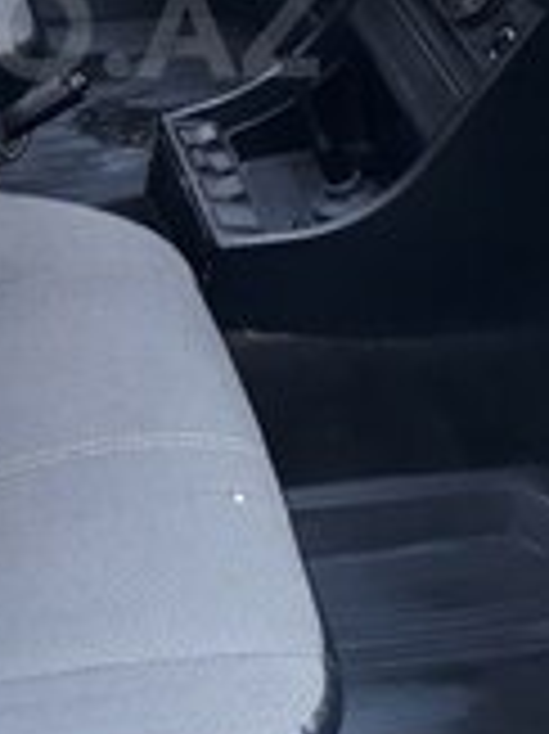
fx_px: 1736
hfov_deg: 17.5
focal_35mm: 82
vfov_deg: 23.0
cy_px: 27
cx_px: -27
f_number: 1.9
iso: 64
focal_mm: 3.6
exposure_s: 1/33
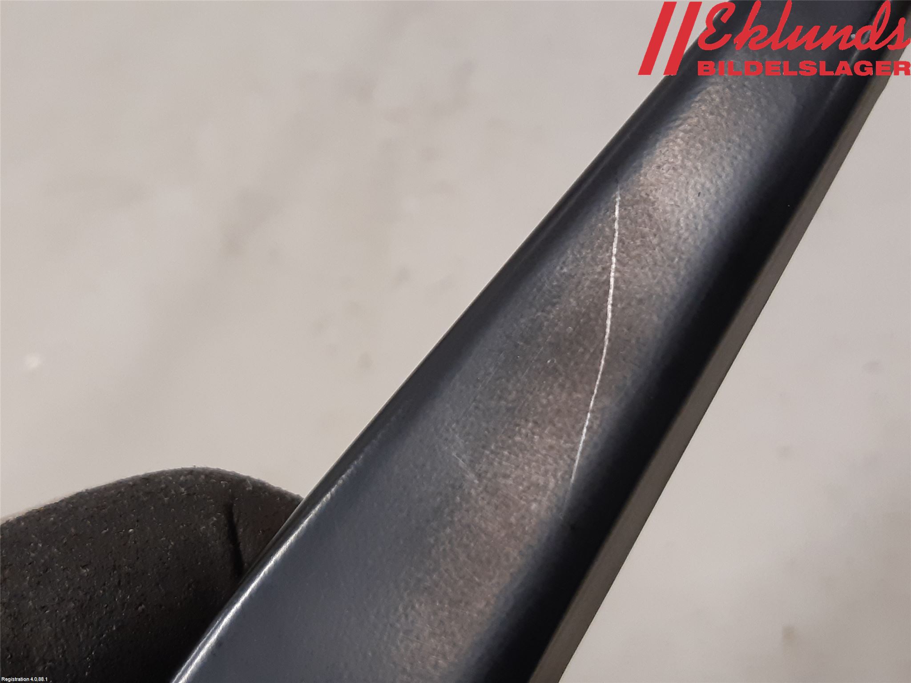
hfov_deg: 67.3
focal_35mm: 26
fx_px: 684
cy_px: 342
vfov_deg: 53.1
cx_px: 456
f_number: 1.7
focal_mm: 3.93
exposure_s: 1/50
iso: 160
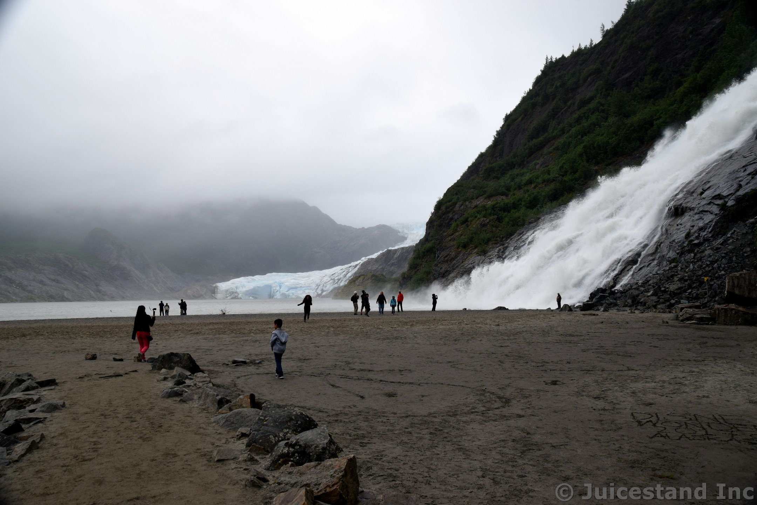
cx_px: 378
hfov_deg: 57.2
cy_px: 252
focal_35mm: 33
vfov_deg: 40.0
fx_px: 694
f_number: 10
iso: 200
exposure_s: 1/400
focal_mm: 22
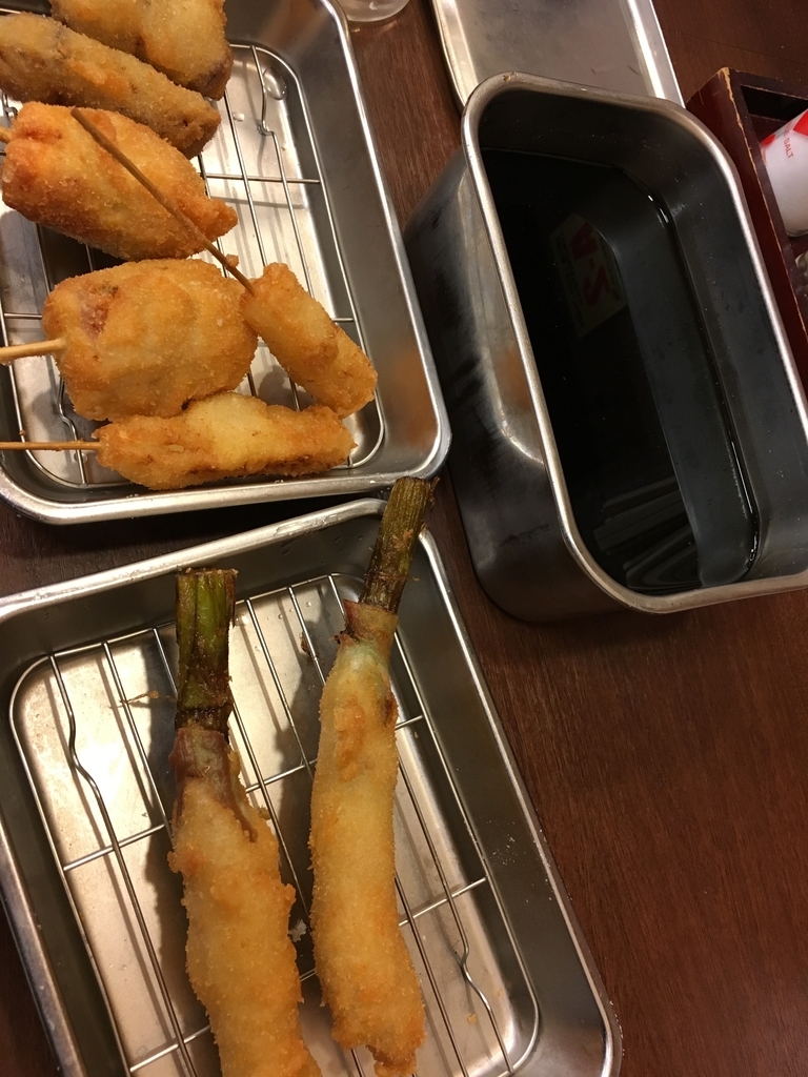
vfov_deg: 61.7
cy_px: 538
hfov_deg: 48.2
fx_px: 903
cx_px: 404
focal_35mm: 29
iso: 125
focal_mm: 4.15
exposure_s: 1/30
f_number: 2.2
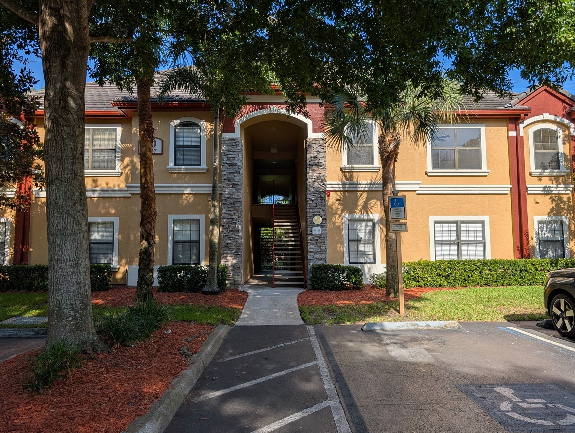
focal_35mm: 25
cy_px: 221
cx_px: 277
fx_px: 416
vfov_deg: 55.0
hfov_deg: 69.3
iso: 20
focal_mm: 6.9
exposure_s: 1/1271
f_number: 1.68
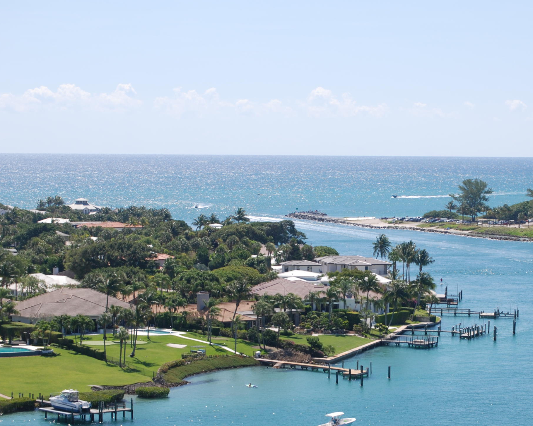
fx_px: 2016
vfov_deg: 12.1
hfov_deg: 15.0
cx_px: 370
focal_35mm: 128
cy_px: 265
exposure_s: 1/250
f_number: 8
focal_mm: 55
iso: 100
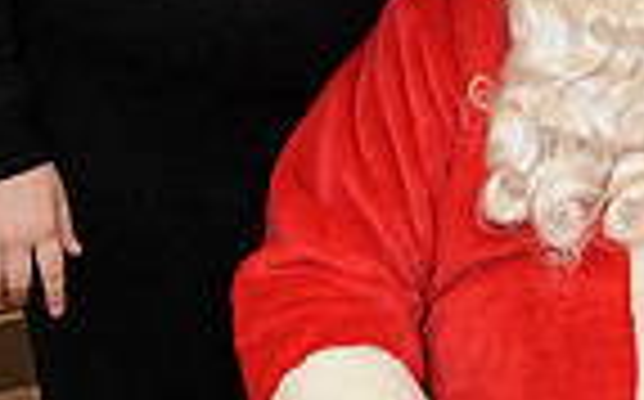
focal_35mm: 149
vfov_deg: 8.7
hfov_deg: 13.9
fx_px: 2612
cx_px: 599
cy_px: -54
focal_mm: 36
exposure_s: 1/100
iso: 1600
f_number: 4
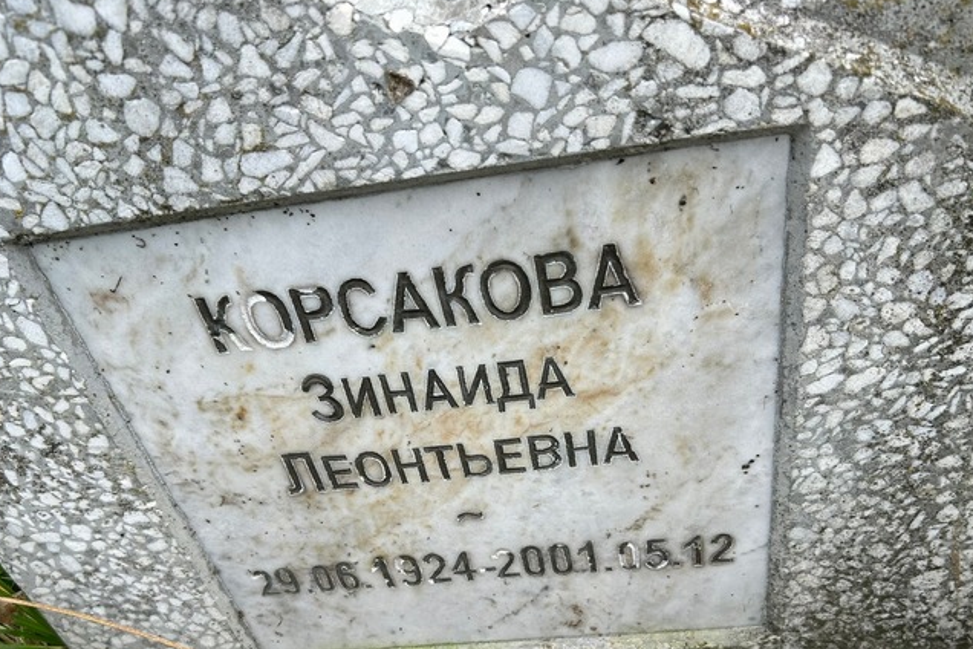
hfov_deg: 55.8
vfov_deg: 38.3
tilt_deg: -44.3
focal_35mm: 34
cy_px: 448
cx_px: 467
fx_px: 919
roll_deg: +14.5
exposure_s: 1/523
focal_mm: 5.7
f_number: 1.5
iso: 50
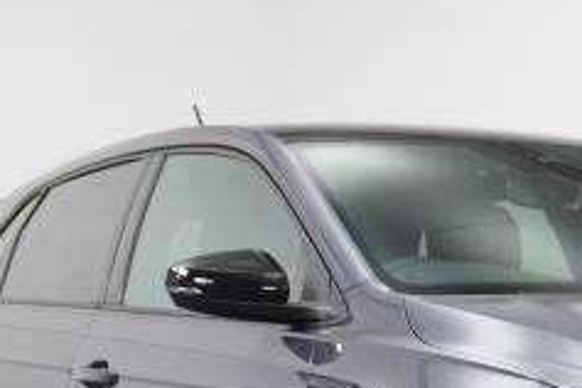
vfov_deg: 8.4
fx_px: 2619
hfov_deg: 12.6
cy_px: 454
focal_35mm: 162
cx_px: 543
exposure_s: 1/160
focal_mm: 40
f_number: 5.6
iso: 4000
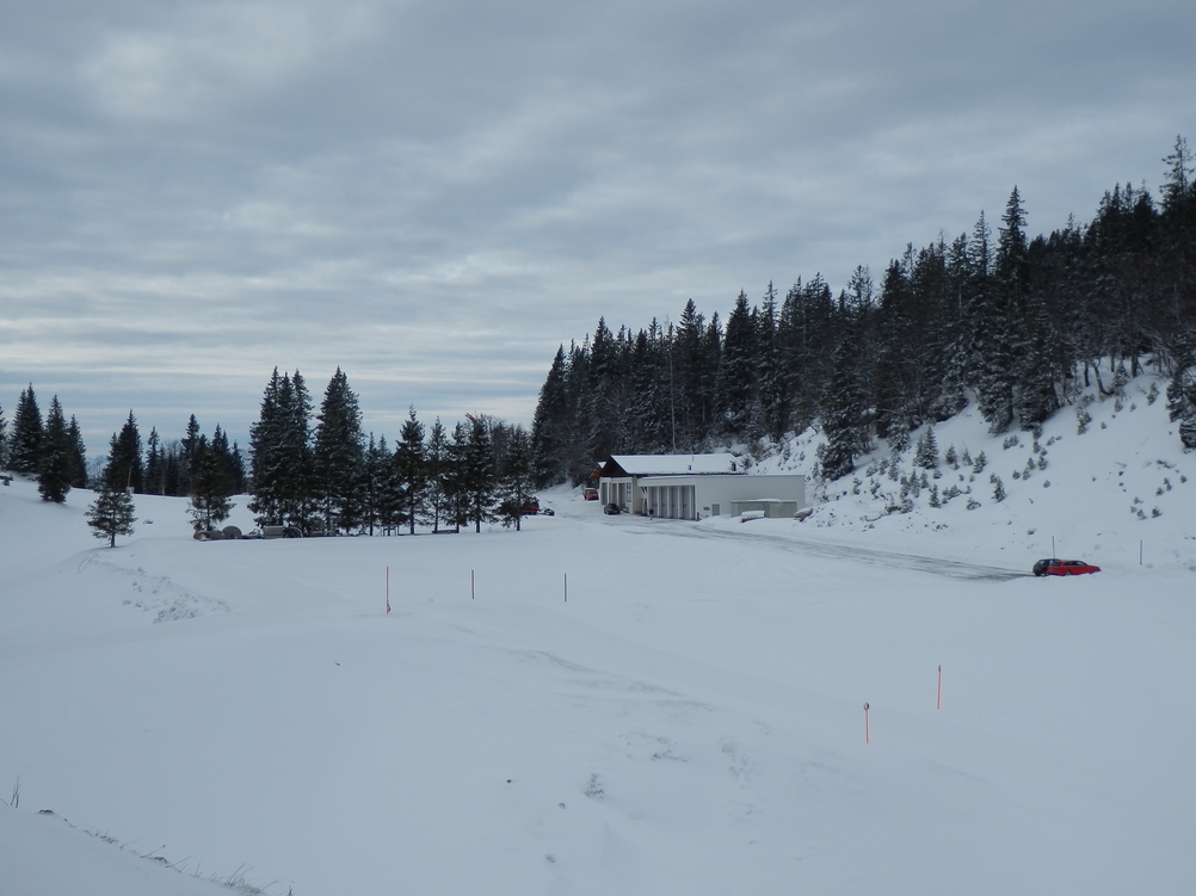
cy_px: 440
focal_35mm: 46
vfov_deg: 31.5
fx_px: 1589
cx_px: 594
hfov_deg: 41.2
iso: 80
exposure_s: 1/640
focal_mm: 8
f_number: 3.8
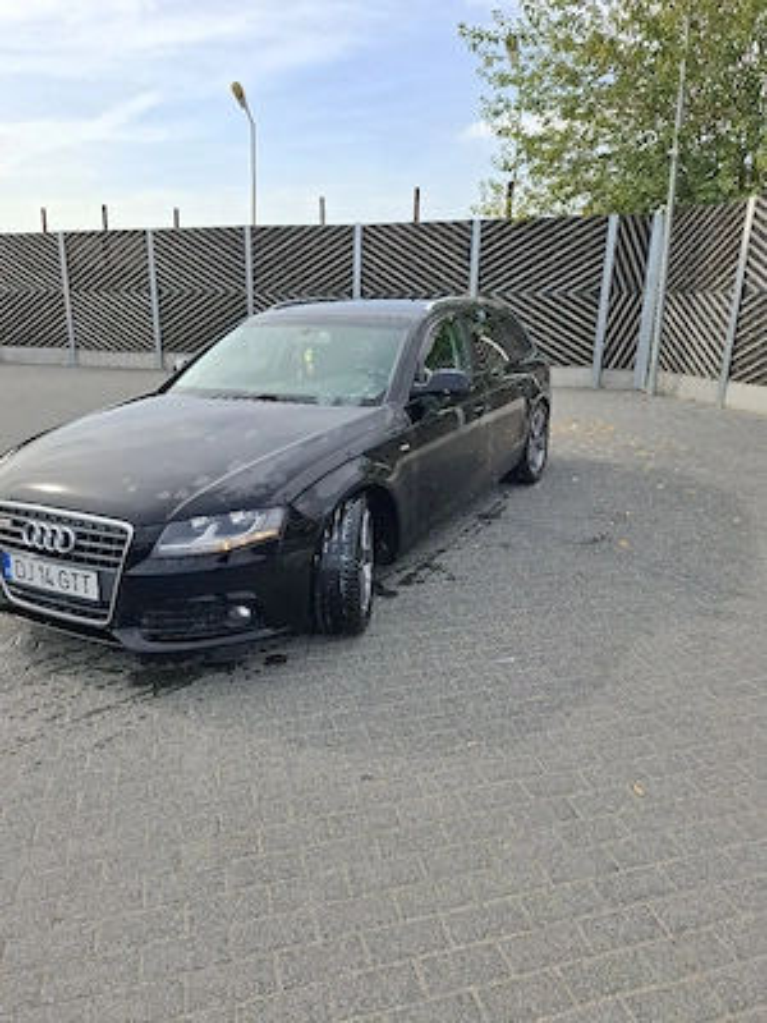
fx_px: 679
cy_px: 512
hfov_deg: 58.9
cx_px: 384
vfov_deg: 73.9
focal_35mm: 23
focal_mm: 5.54
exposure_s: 1/1667
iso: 50
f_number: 1.8
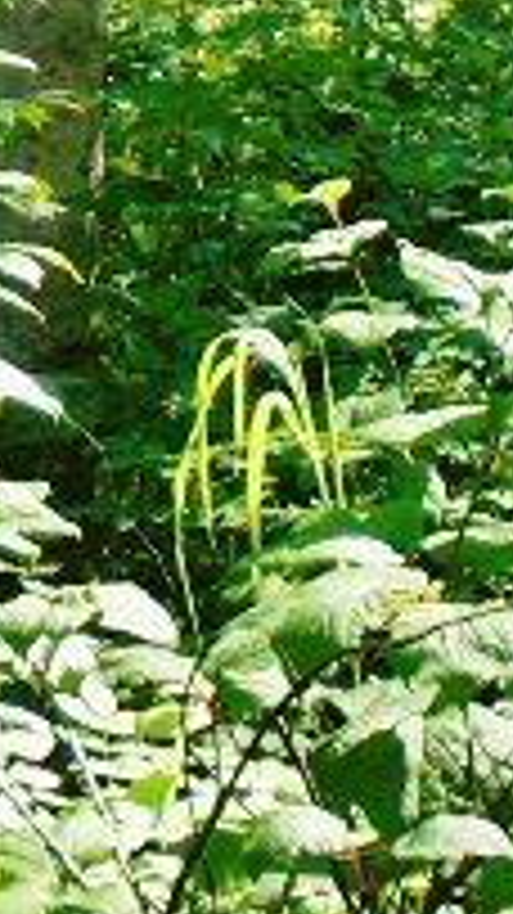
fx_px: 3462
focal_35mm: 143
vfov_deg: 14.0
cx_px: -81
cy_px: -518
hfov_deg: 8.4
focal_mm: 4.6
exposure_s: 1/160
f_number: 3.2
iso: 100
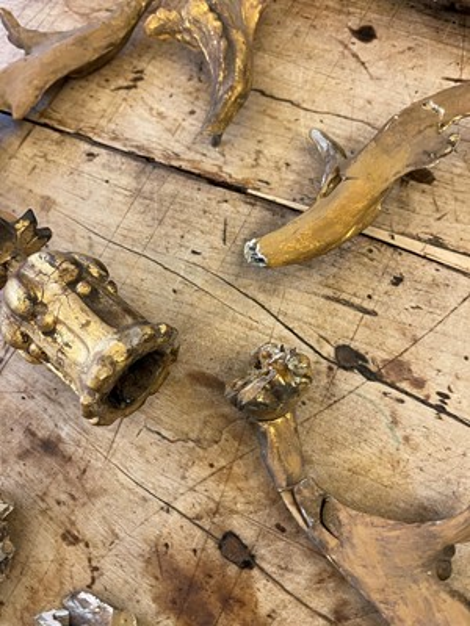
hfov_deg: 54.9
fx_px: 453
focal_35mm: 25
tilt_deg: -71.6
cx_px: 235
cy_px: 313
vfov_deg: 69.4
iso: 200
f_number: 1.6
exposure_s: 1/50
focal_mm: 5.1
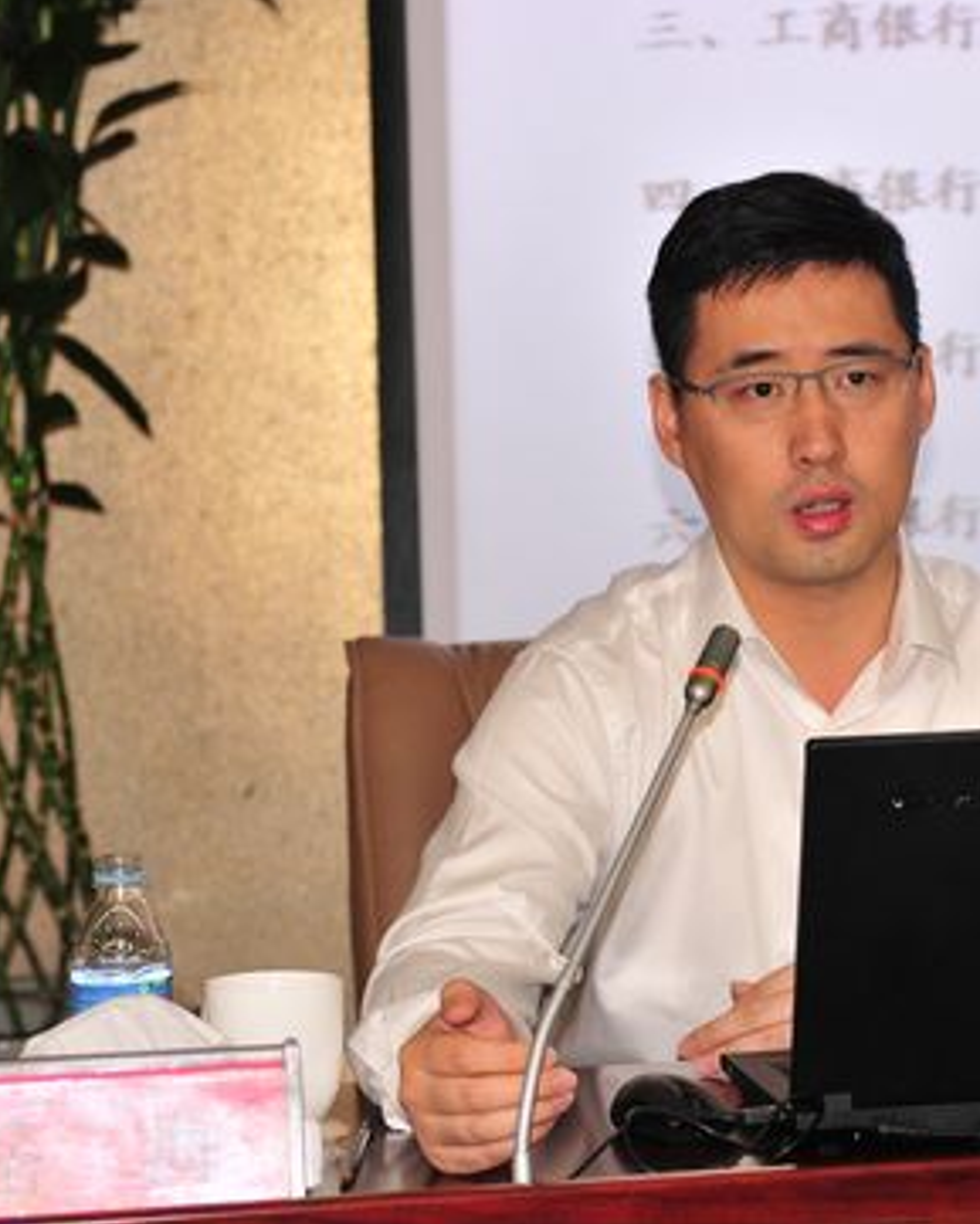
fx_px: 3878
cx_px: 780
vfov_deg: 17.9
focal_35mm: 107
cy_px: 609
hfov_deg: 14.3
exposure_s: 1/60
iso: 400
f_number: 4
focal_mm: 50
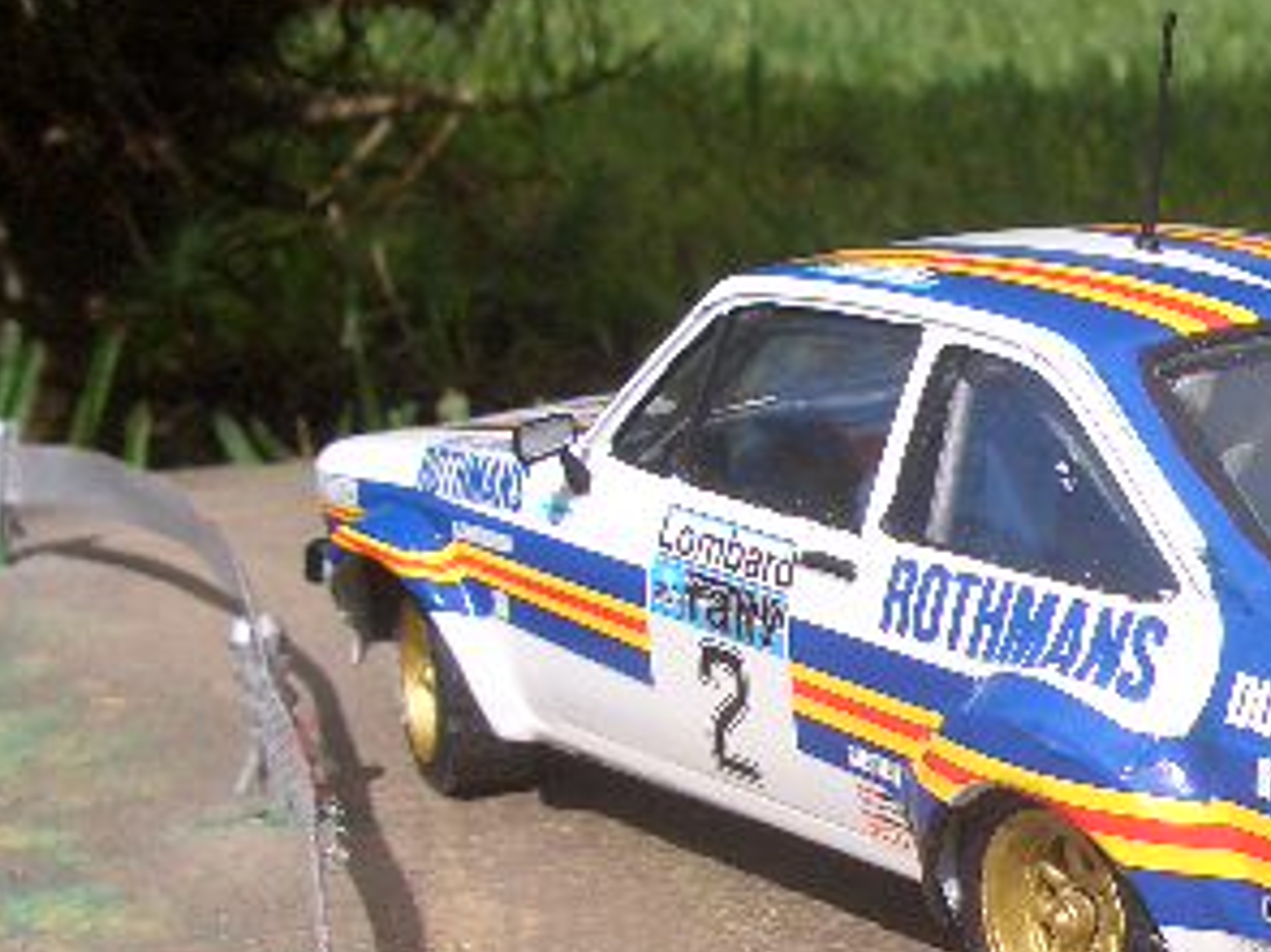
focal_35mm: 76
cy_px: 663
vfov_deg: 19.3
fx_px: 2789
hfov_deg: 25.1
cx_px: 1090
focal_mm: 5.8
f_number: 4.3
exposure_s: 1/640
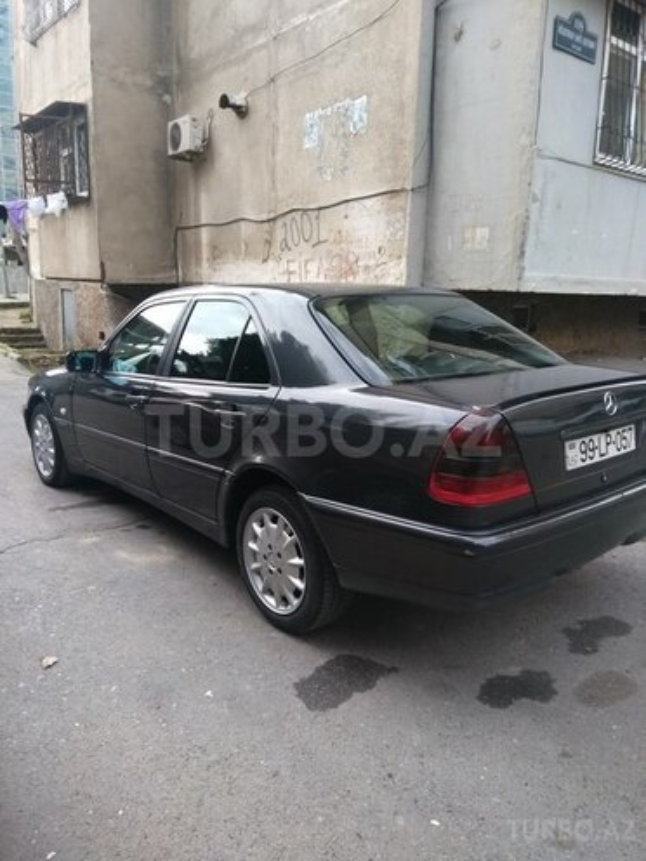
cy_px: 430
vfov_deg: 79.0
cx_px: 323
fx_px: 523
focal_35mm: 21
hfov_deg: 63.4
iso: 100
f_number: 2
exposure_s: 1/141
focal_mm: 3.57
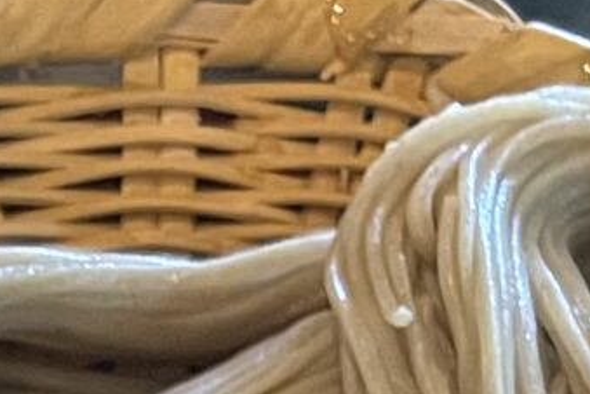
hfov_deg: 9.5
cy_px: 1468
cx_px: -564
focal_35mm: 204
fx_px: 3343
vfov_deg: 5.9
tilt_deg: -60.5
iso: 500
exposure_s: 1/40
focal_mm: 5.1
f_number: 1.6
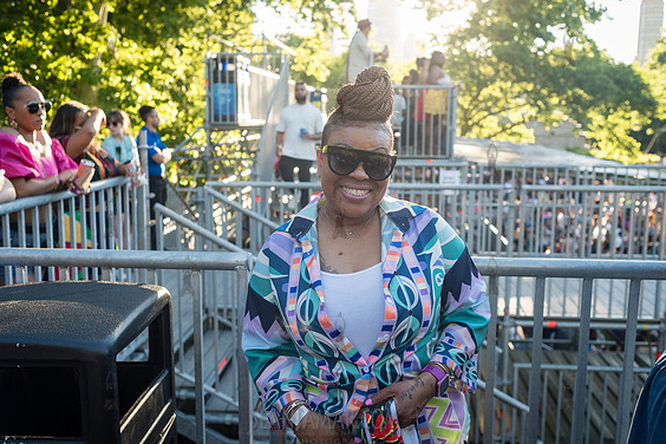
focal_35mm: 36
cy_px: 218
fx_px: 666
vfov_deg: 36.9
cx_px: 339
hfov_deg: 53.1
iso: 1000
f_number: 4
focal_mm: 35
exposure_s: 1/640
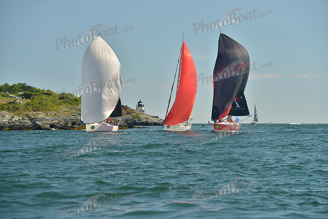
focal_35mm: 112
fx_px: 1021
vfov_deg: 12.2
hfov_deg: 18.3
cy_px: 110
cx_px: 164
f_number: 5.6
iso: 400
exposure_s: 1/1250
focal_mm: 112
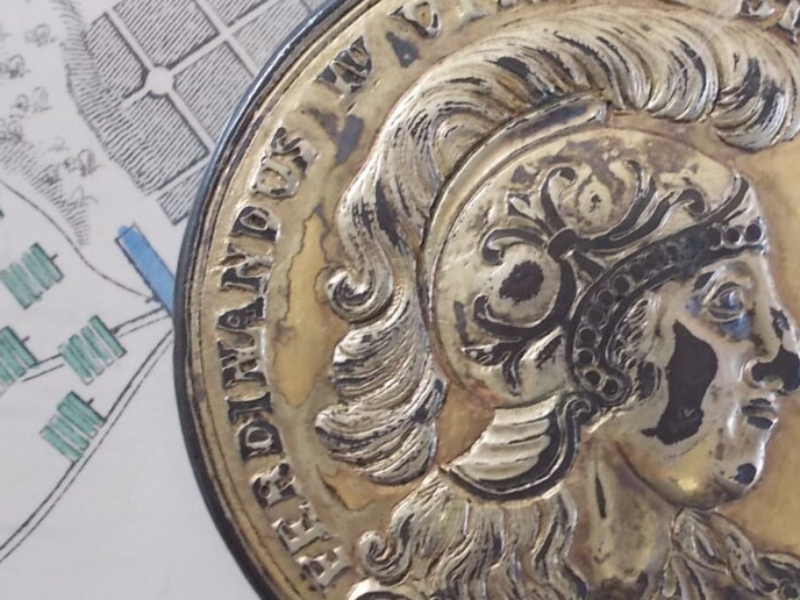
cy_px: 317
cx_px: 553
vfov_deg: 22.9
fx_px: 1479
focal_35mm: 64
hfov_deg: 30.0
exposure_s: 1/20
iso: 200
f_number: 3.3
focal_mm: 6.1
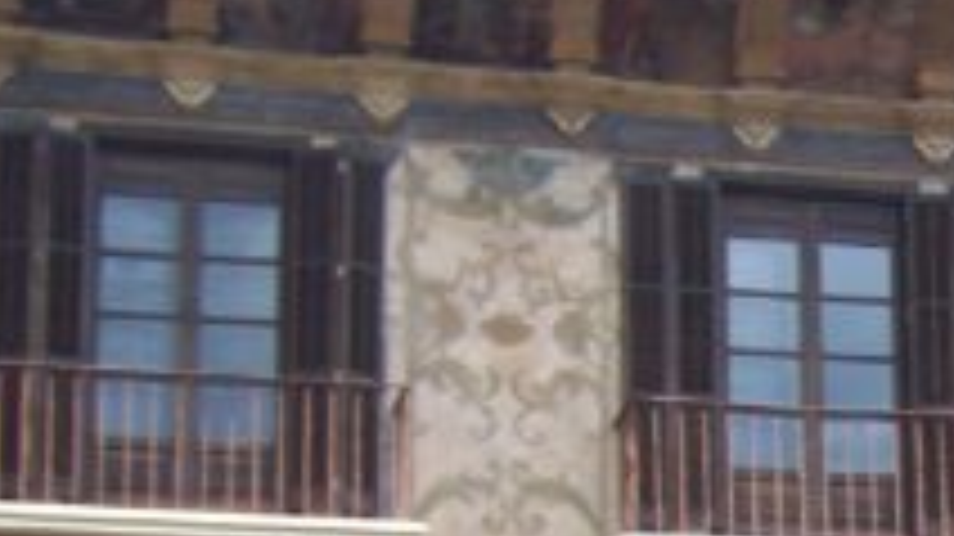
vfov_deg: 8.7
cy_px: 856
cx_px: 1112
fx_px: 3439
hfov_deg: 15.3
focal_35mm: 136
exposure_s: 1/400
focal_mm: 6.3
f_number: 2.8
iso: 64
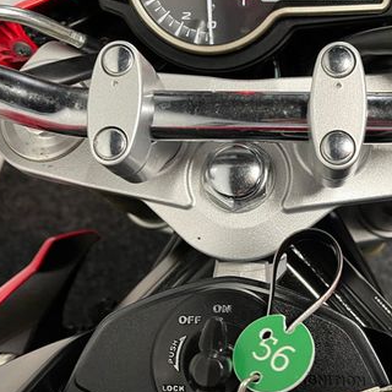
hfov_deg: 36.5
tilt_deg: -51.0
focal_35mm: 46
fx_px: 589
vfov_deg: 36.5
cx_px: 255
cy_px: 143
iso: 160
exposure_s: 1/49
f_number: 1.6
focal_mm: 5.1
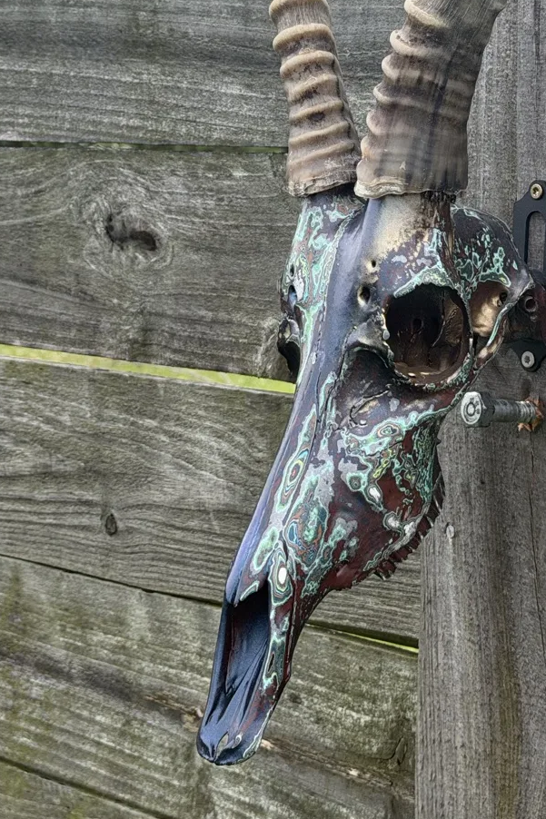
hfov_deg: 15.3
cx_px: 419
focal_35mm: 89
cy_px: 223
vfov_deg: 22.7
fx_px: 2025
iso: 100
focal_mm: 6.76
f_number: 1.78
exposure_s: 1/1543
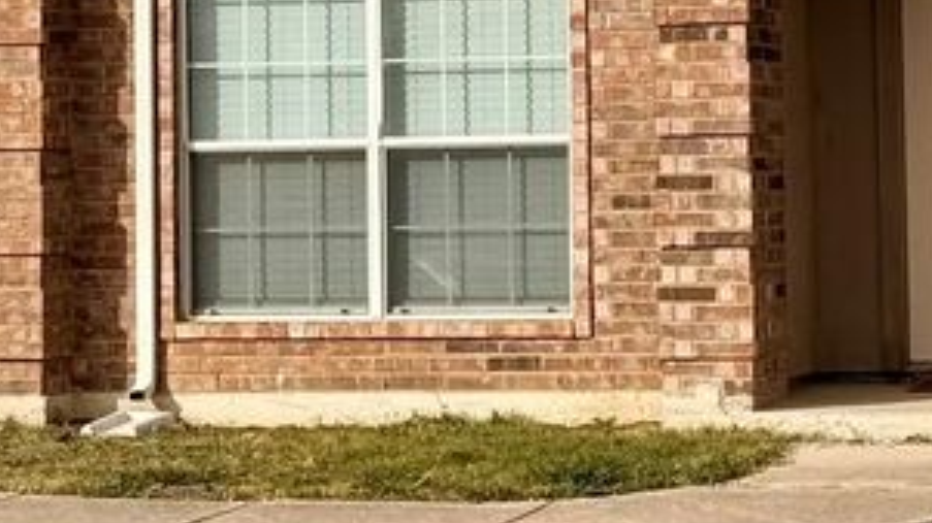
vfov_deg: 6.8
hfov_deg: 12.1
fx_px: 4397
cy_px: 12
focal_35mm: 178
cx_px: 375
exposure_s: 1/5587
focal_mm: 6.76
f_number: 1.78
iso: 64
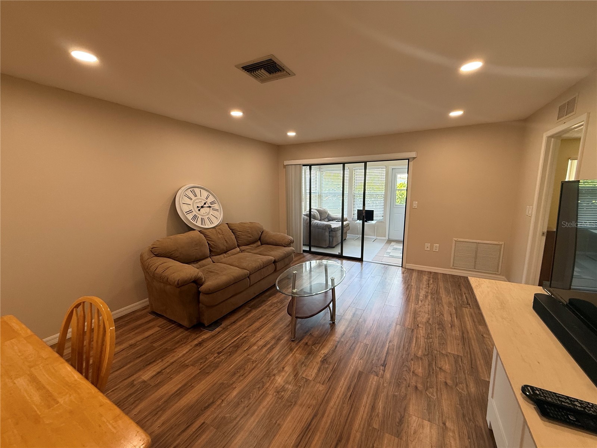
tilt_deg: -8.9
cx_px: 298
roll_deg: +0.3
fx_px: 241
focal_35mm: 14
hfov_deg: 102.1
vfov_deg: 85.7
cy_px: 224
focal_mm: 2.22
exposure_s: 1/120
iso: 125
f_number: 2.2
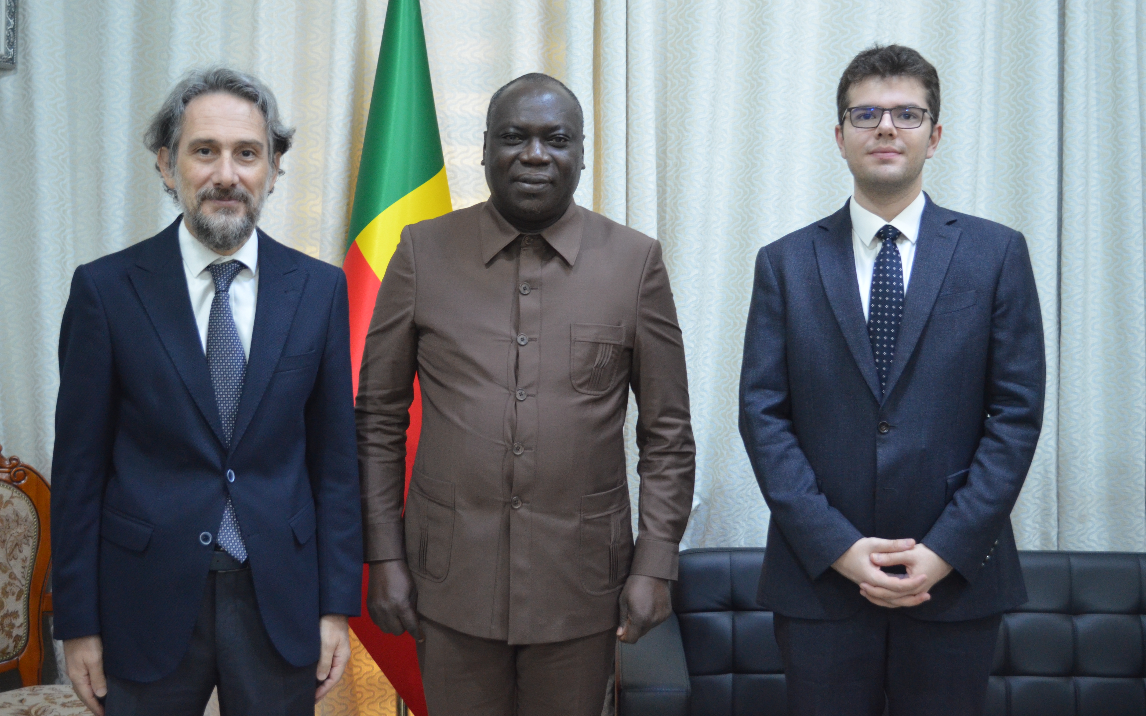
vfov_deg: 28.9
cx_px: 570
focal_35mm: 45
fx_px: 1390
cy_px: 337
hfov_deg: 44.8
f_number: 4.5
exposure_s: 1/30
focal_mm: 29
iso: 1800
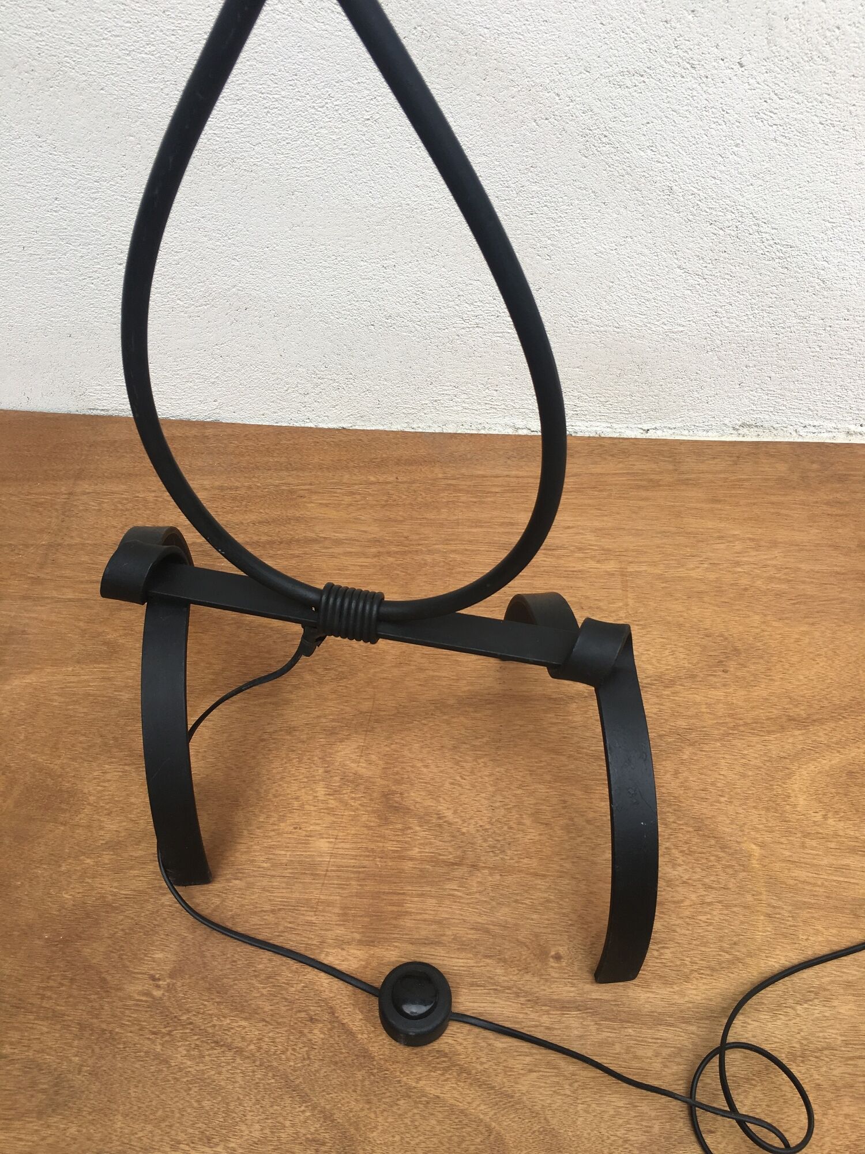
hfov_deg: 48.2
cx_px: 432
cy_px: 577
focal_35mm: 29
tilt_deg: -50.1
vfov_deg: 61.7
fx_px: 966
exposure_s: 1/308
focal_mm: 4.15
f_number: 2.2
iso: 25
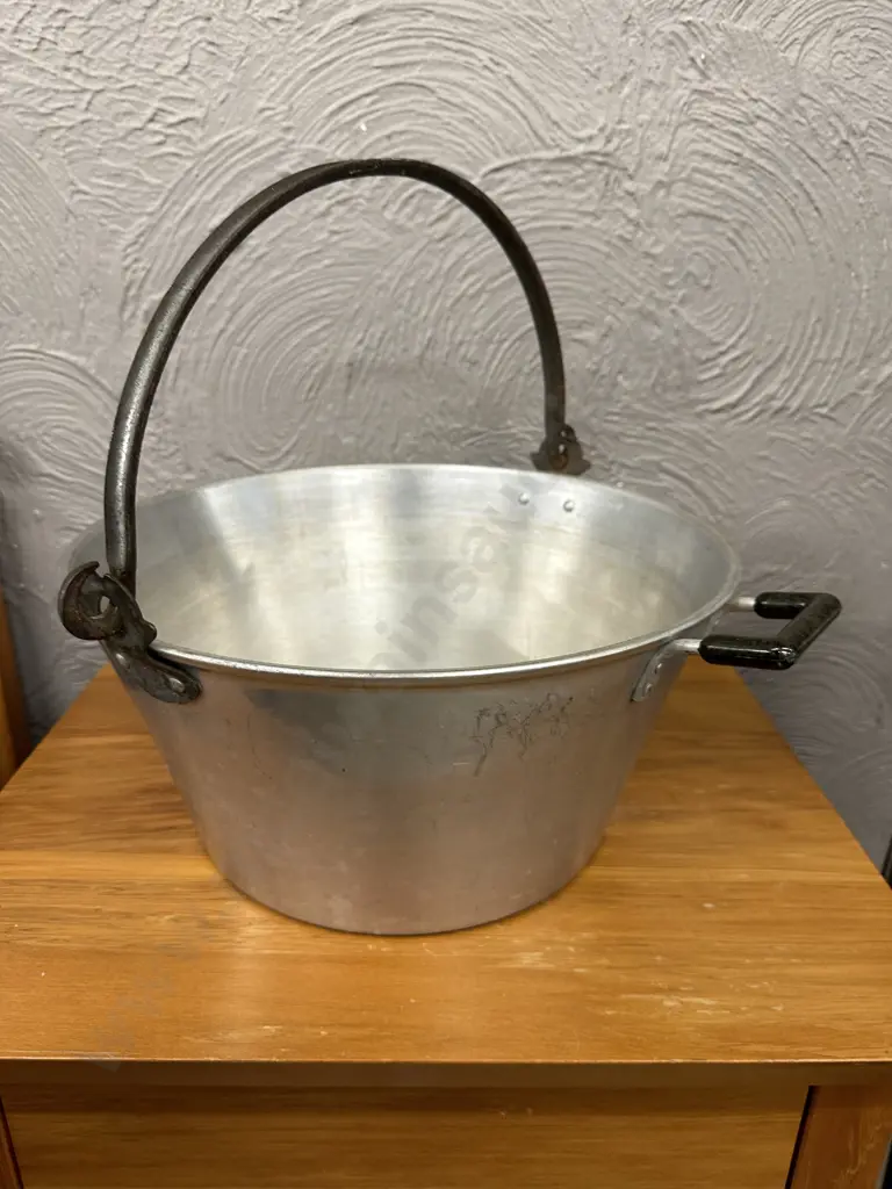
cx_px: 446
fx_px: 825
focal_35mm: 24
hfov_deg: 56.8
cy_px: 594
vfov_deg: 71.6
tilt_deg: -20.5
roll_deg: -0.7
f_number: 1.78
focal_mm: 6.86
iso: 160
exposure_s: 1/100
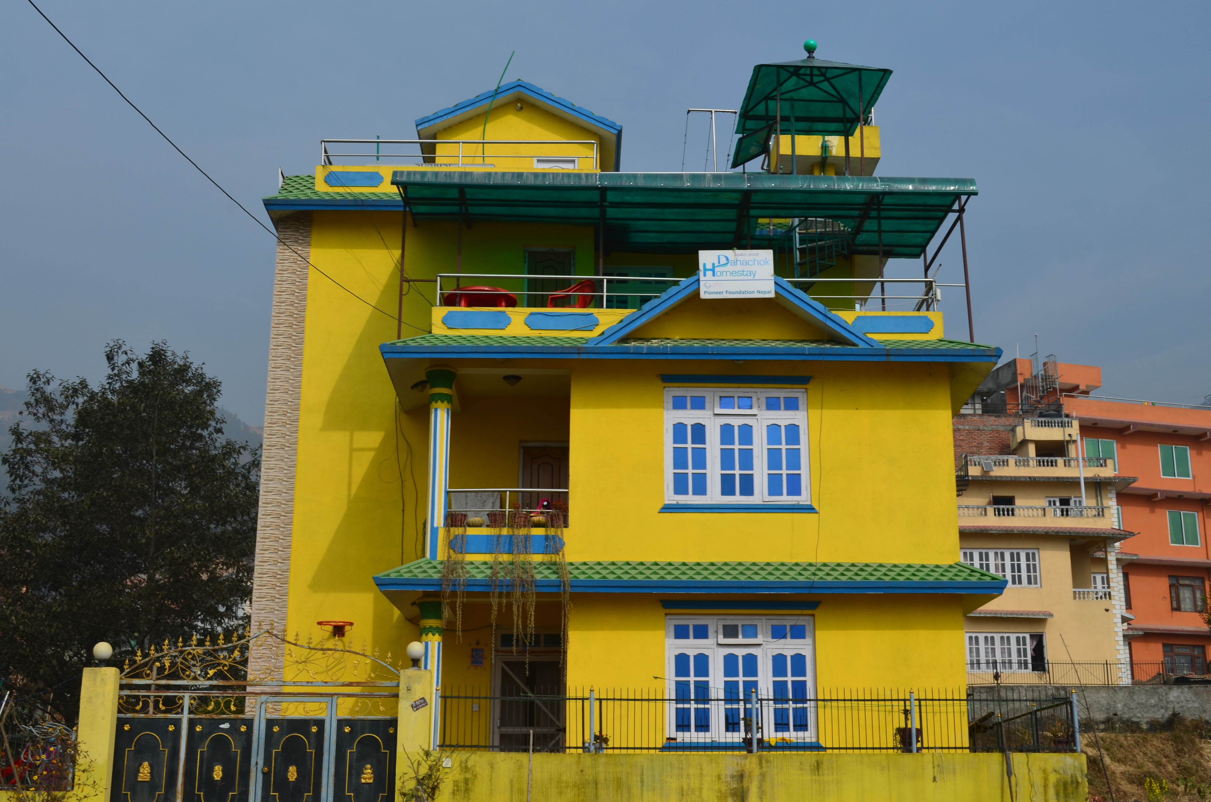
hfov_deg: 43.7
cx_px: 606
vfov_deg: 29.7
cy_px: 401
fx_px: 1511
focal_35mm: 45
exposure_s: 1/160
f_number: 11
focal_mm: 30
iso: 100
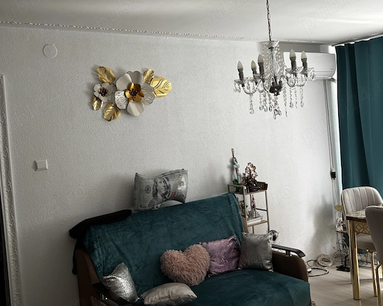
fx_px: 442
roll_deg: +4.8
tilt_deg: -0.9
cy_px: 132
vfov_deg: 38.1
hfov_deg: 46.9
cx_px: 193
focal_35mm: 39
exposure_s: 1/92
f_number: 1.6
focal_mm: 5.96
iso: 125
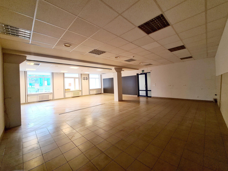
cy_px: 86
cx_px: 114
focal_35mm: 13
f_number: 2.2
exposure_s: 1/50
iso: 320
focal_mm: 2.2
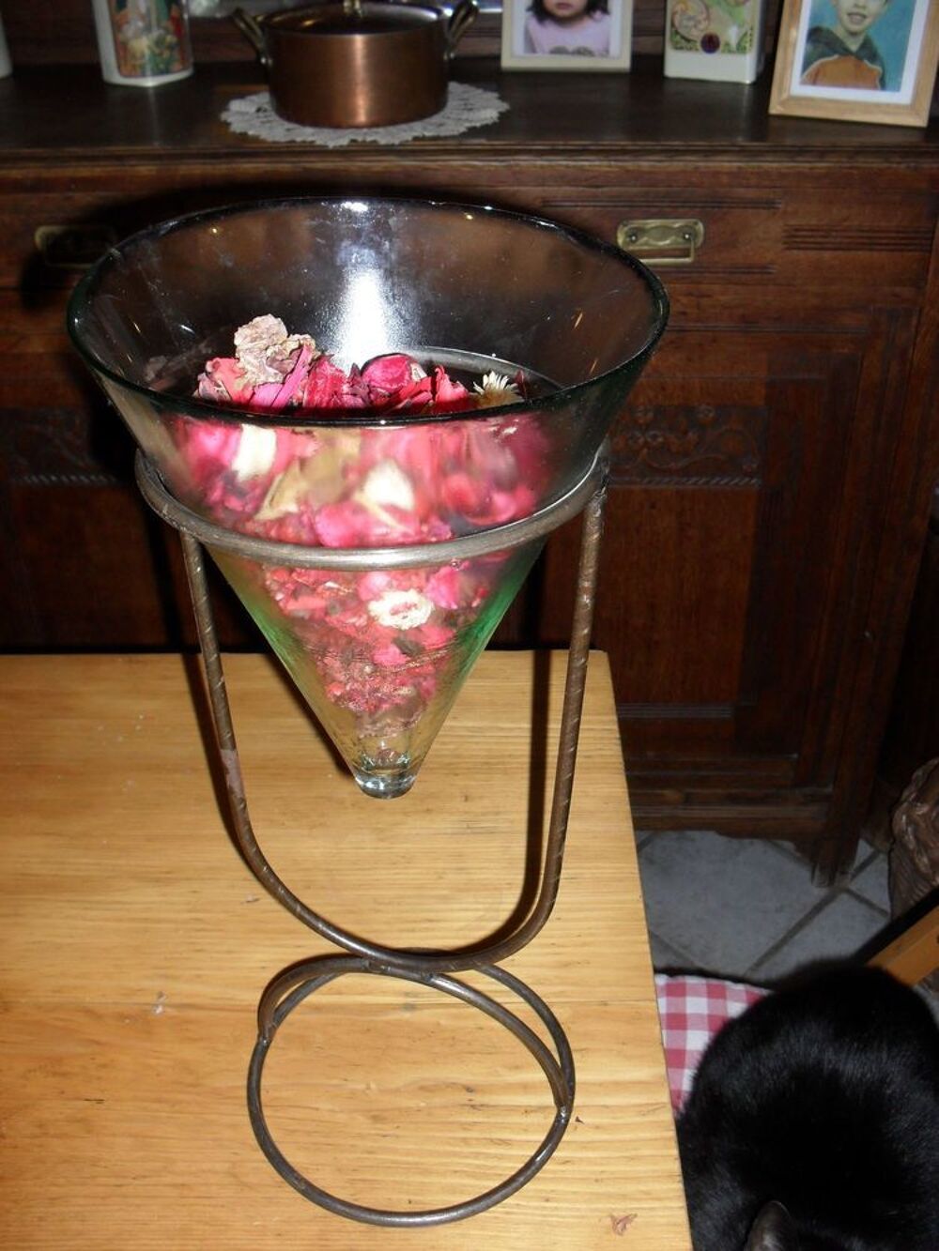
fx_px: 1266
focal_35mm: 35
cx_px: 470
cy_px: 626
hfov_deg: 40.7
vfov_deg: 52.6
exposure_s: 1/45
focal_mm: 6.3
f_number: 3.2
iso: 200
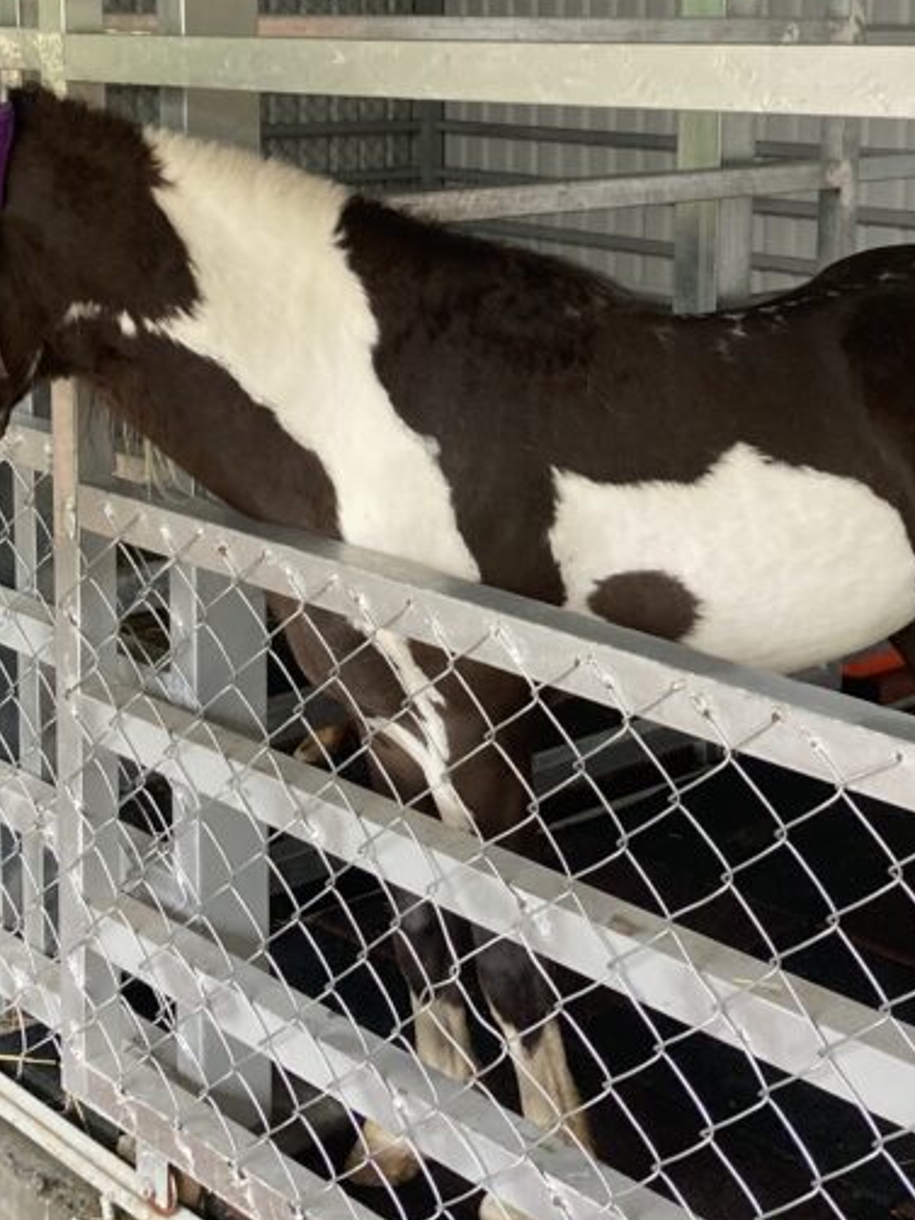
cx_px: 500
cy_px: 354
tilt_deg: -7.2
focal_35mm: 57
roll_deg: +1.1
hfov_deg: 25.6
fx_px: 2010
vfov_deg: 33.3
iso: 200
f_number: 1.8
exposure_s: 1/60
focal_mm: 3.99
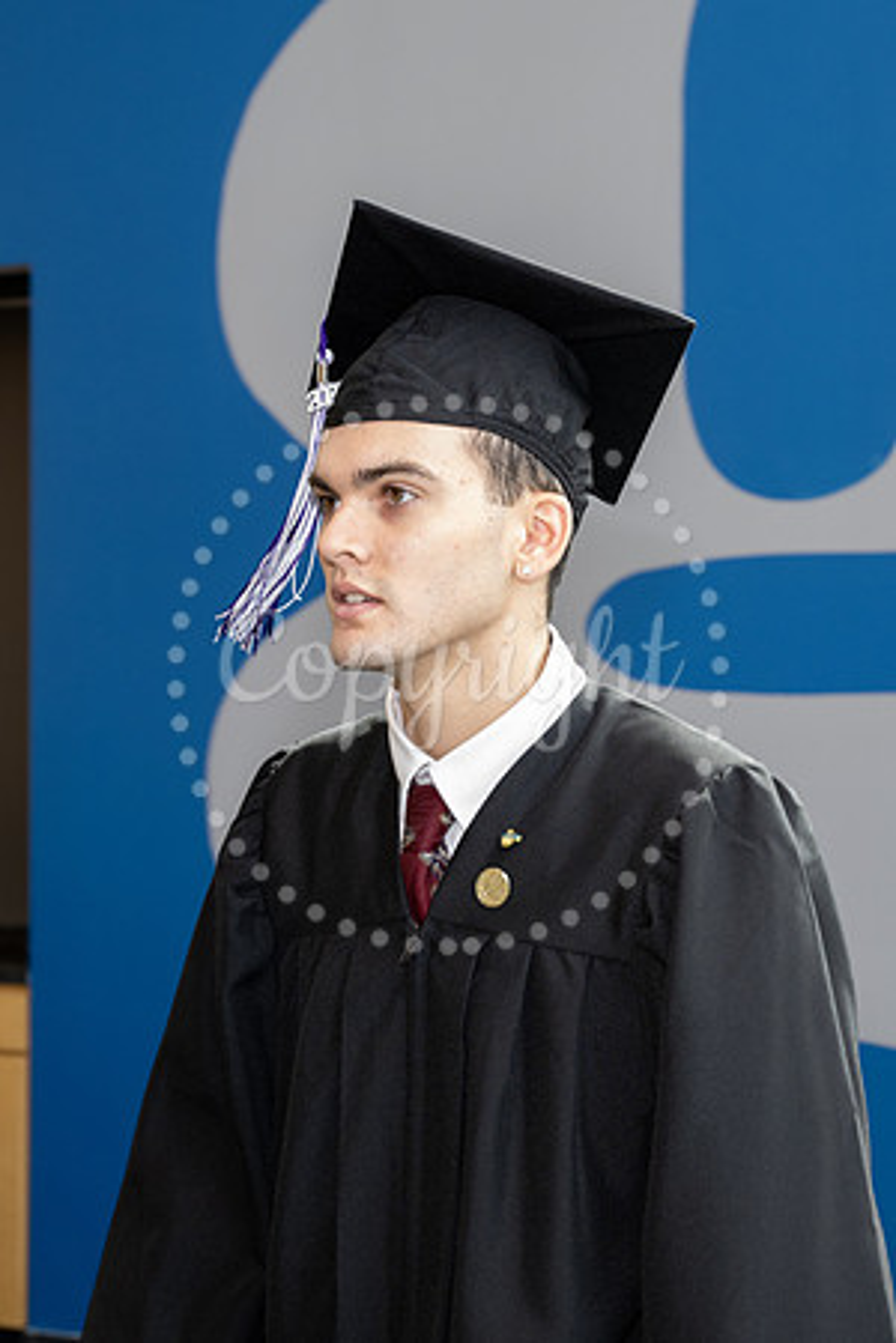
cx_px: 680
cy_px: 677
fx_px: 2842
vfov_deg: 26.6
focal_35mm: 76
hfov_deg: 17.8
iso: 800
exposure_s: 1/125
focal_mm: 50
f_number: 5
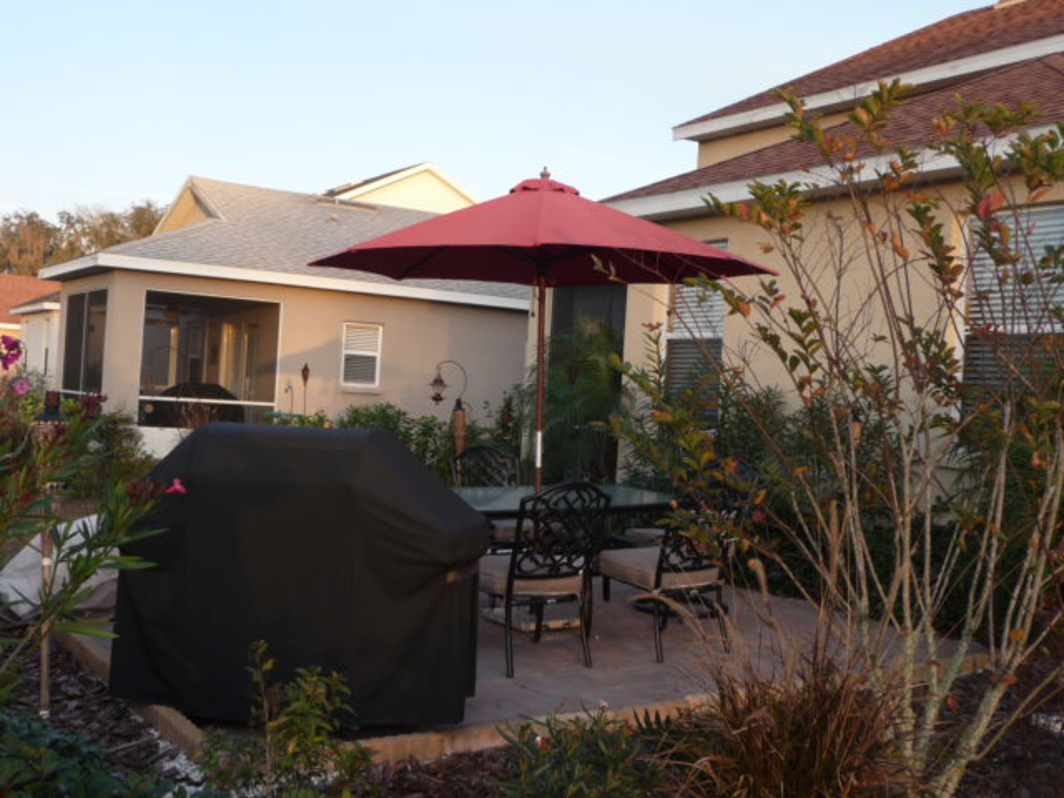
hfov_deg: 46.8
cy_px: 399
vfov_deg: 36.0
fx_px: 1229
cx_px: 532
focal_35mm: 40
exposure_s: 1/100
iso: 100
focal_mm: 4.7
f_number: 3.3
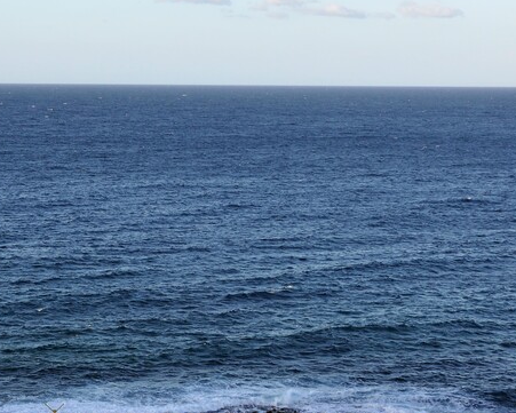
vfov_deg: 18.5
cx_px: 74
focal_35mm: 83
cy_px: 196
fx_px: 1268
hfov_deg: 22.6
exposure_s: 1/200
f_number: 9
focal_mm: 26
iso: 200
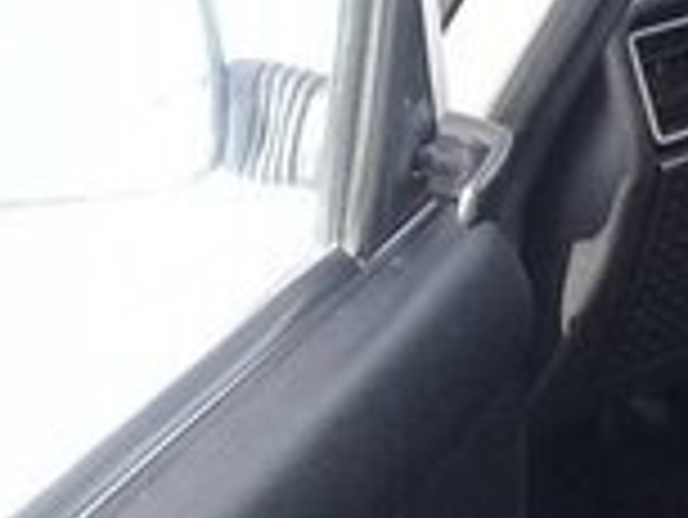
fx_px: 2665
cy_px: 97
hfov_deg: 12.8
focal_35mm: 134
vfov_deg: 11.0
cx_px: 1389
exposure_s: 1/100
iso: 64
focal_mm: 3.3
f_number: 2.2
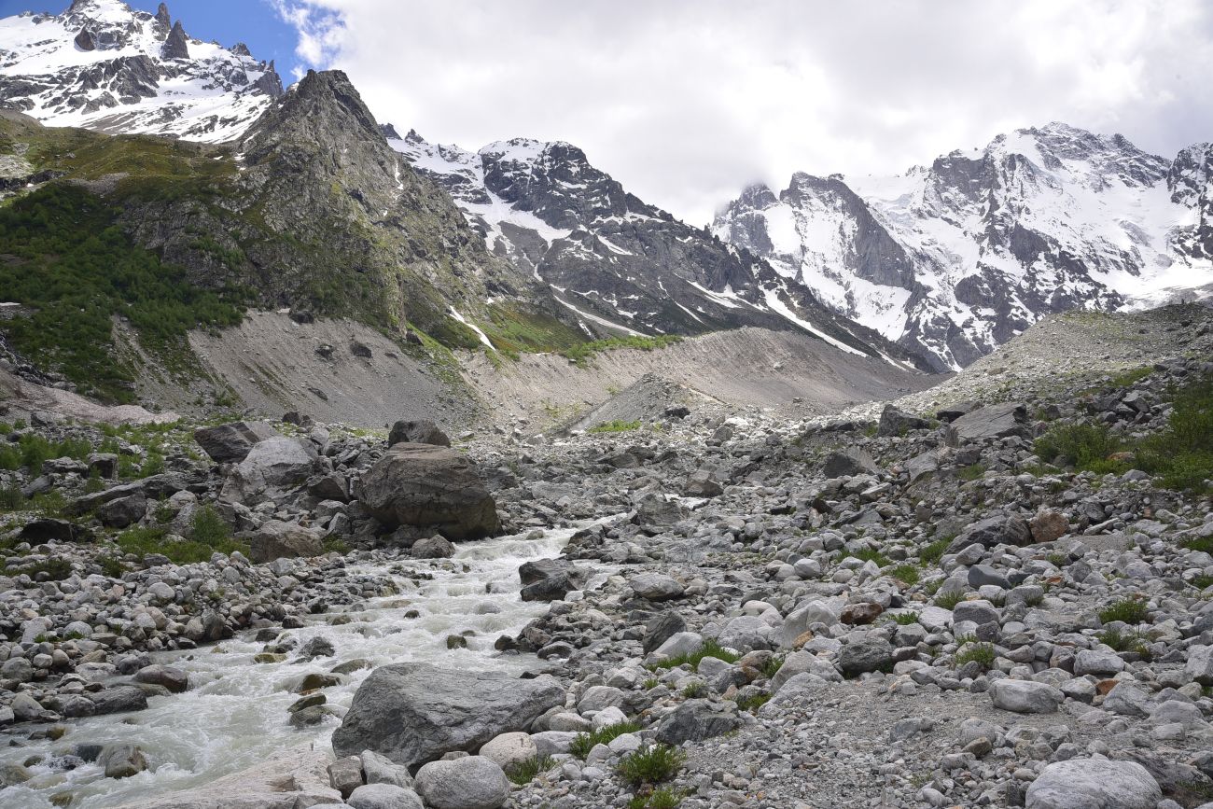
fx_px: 1685
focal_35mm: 50
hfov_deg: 39.6
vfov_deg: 27.0
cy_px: 404
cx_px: 606
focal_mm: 50
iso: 160
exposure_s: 1/125
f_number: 14
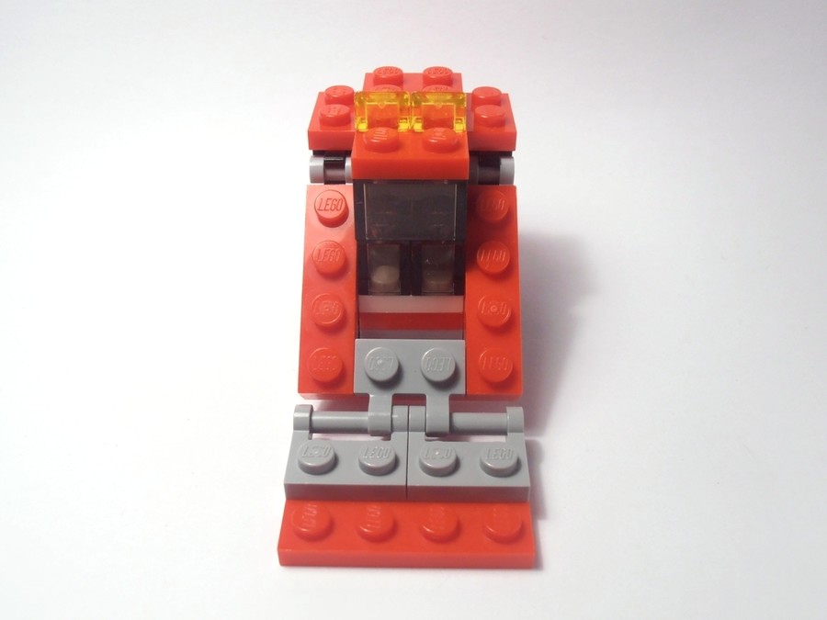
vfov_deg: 38.7
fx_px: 884
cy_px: 310
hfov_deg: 50.1
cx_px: 414
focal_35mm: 37
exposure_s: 1/60
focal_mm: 6.61
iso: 80
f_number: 3.9
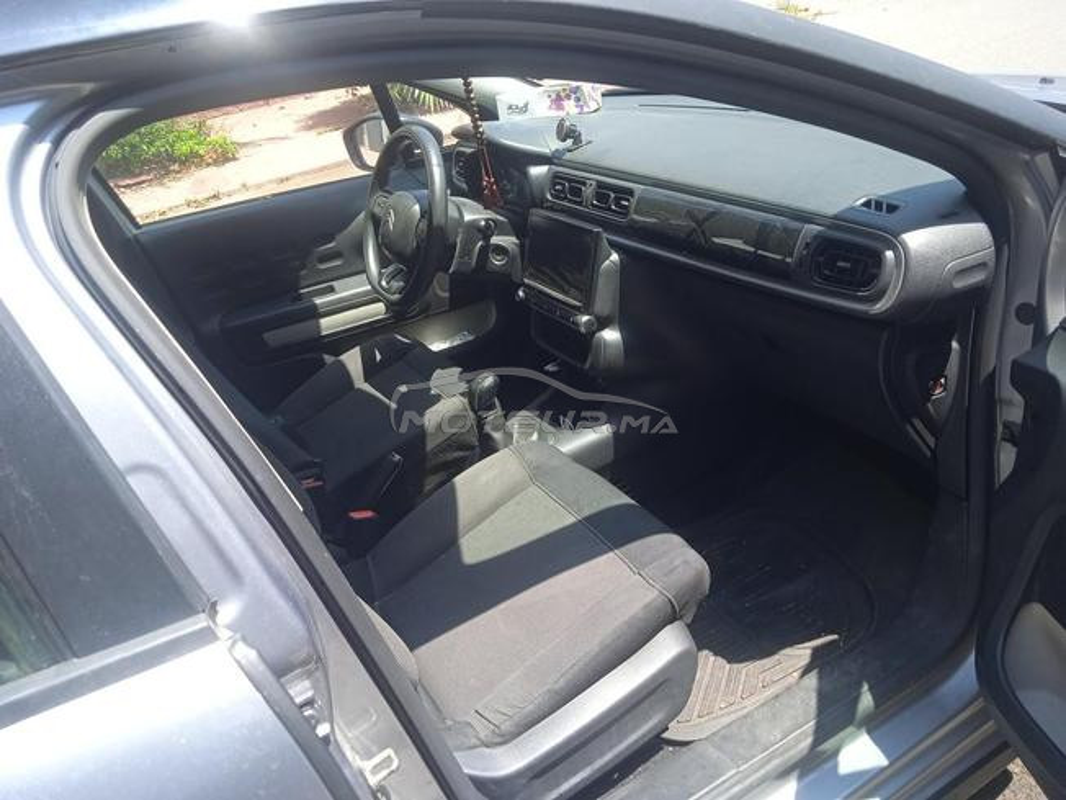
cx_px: 533
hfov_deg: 63.4
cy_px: 400
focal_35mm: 28
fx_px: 862
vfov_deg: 49.7
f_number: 2.2
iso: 113
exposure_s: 1/209
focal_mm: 3.43
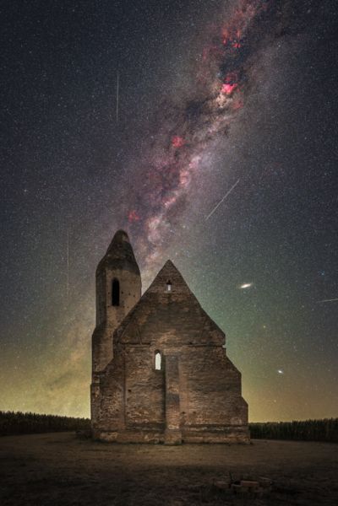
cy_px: 253
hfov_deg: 67.4
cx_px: 169
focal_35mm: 18
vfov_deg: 90.0
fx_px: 253
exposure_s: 120
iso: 800
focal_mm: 18
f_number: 2.8
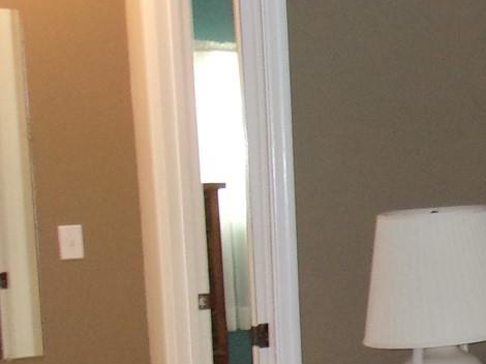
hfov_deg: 18.0
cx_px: 811
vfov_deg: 15.9
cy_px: 313
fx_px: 1291
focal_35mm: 92
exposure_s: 1/34
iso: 250
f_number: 3
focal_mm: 4.9
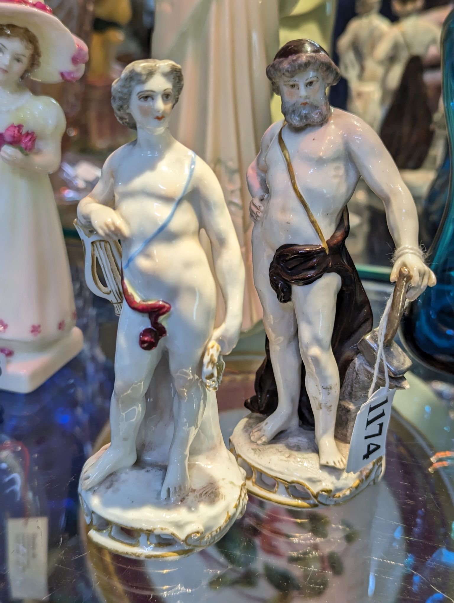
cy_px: 302
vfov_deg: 39.6
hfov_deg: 30.3
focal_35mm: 48
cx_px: 227
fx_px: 837
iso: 118
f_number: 1.85
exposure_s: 1/99.9
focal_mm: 6.81
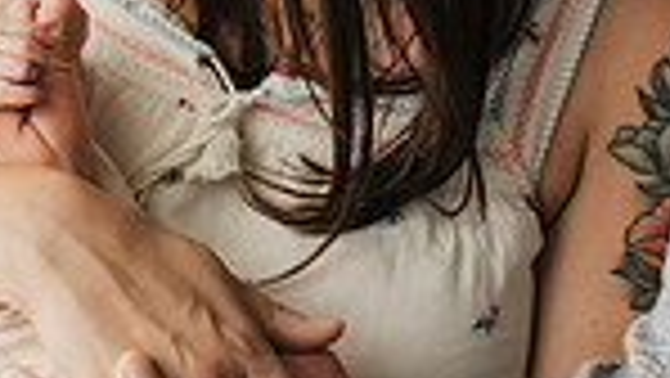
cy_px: -86
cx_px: 67
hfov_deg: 13.5
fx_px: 2808
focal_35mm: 158
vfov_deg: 7.6
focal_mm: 50
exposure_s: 1/800
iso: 1600
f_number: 2.8
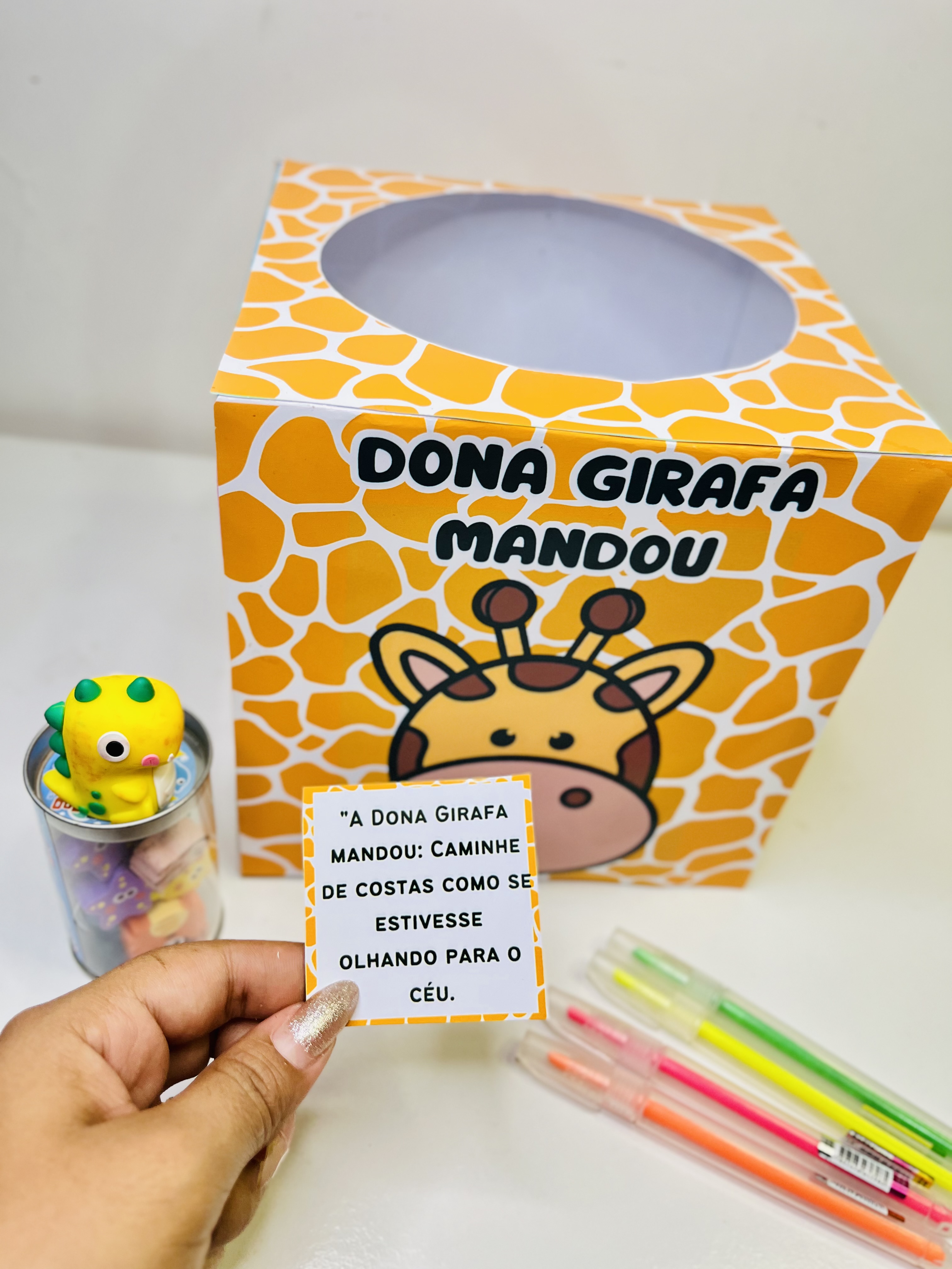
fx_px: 953
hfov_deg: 53.1
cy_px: 634
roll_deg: -5.7
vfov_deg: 67.3
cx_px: 476
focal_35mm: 26
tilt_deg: -39.4
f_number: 1.6
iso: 160
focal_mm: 5.1
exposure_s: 1/60
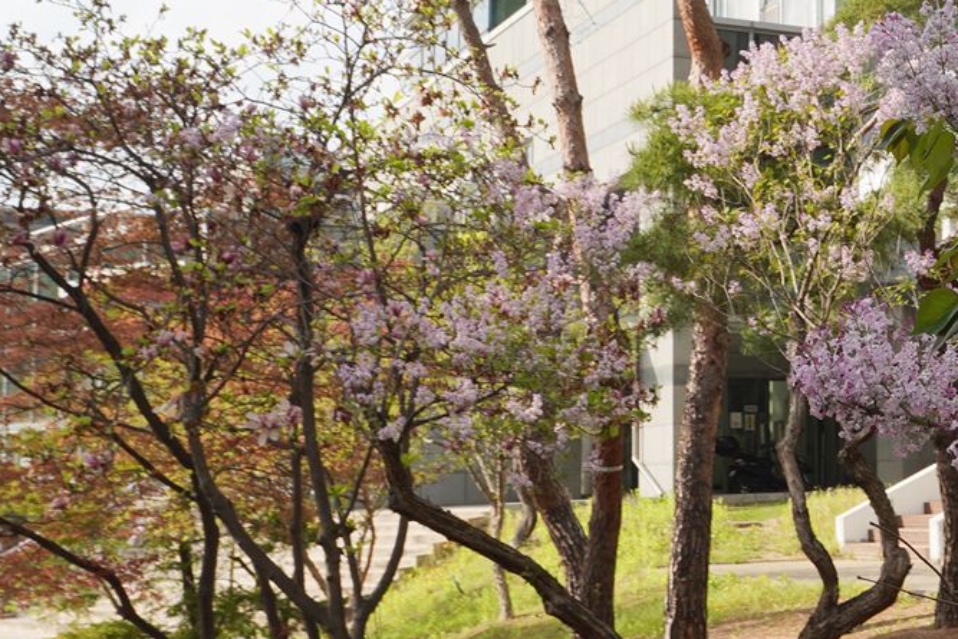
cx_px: 1211
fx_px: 1916
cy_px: 281
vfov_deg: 18.9
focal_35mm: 72
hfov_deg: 24.8
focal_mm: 24
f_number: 11
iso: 100
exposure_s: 1/100
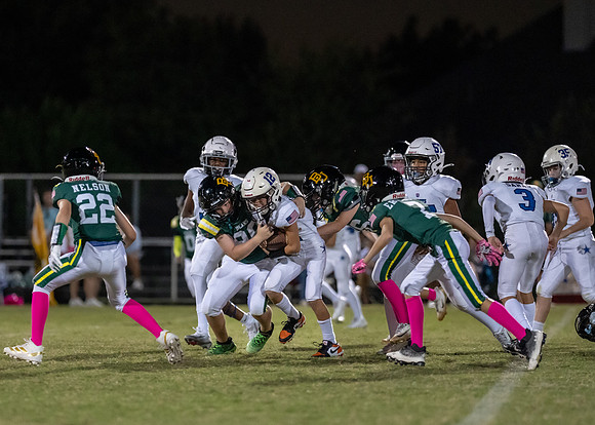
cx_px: 211
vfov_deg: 6.7
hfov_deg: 9.4
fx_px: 3616
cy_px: 270
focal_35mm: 214
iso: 4000
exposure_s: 1/1000
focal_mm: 135
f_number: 1.8
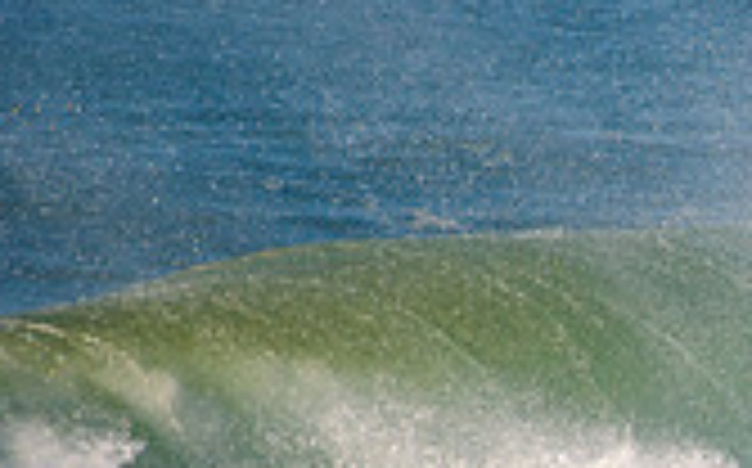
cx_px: 1238
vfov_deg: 0.7
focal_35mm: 1775
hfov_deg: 1.2
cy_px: 569
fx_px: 36341
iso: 180
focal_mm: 500
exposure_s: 1/1600
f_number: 5.6
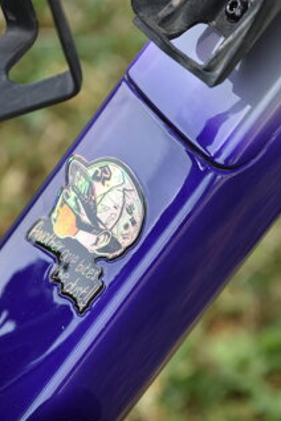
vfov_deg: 6.5
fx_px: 3720
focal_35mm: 318
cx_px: 105
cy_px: 218
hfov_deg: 4.3
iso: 360
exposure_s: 1/500
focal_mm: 135
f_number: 5.6
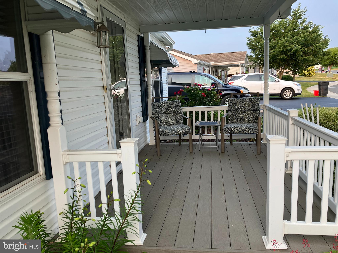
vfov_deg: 49.7
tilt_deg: -6.7
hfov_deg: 63.4
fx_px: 273
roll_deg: +2.1
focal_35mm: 28
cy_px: 126
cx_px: 169
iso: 25
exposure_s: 1/154
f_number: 1.8
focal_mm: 3.99
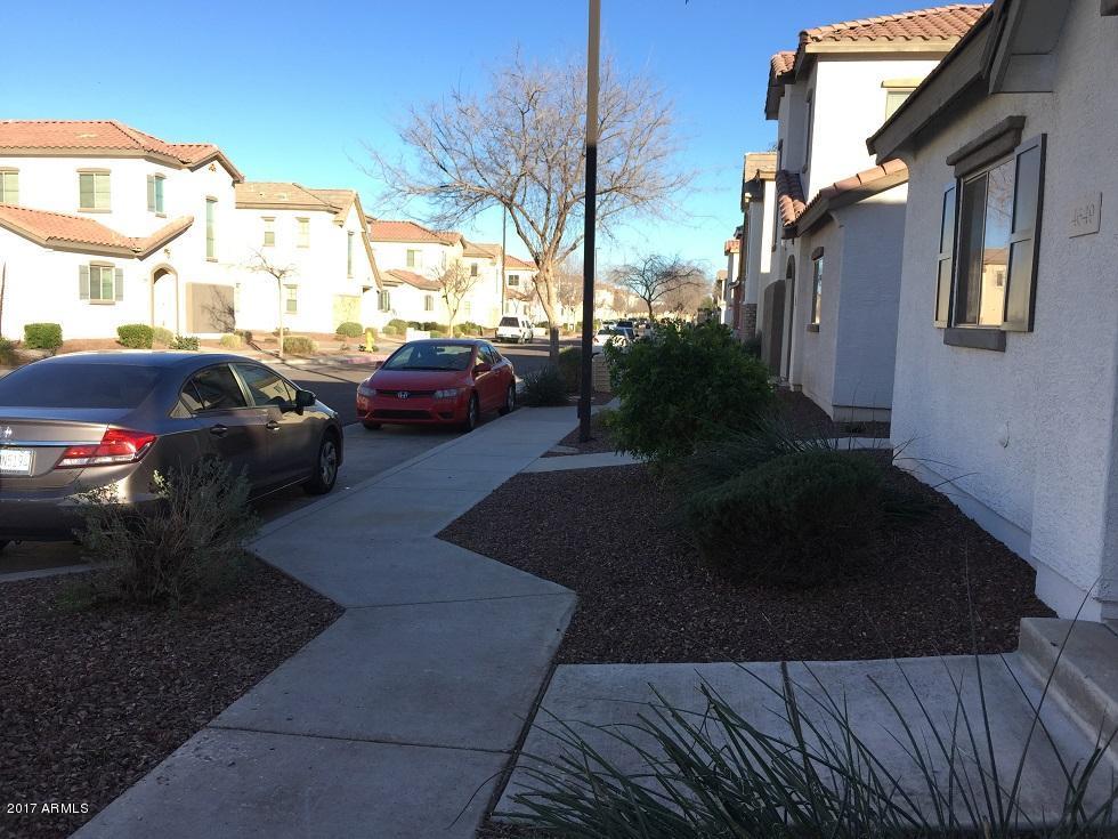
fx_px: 937
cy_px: 420
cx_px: 559
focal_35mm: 29
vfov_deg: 48.2
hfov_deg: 61.7
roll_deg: -2.6
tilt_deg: -6.7
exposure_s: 1/775
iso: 32
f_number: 2.2
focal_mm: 4.15
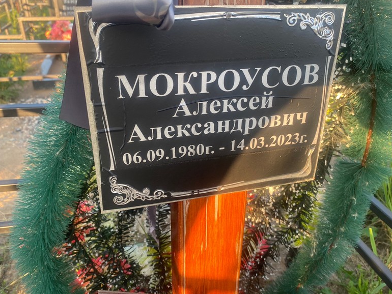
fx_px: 306
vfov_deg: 51.4
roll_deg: -0.8
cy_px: 147
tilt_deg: -29.5
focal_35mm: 27
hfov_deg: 65.3
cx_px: 191
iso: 32
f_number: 1.8
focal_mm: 4.25
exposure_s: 1/124
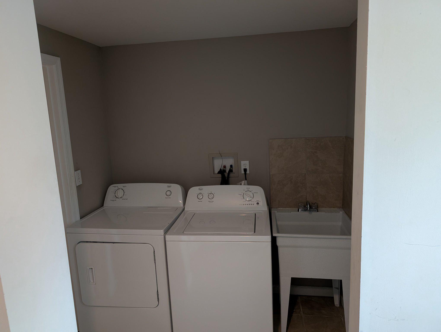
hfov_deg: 71.5
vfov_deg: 56.9
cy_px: 166
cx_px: 220
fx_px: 306
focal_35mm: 24
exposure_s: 1/24
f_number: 1.68
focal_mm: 6.9
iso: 627
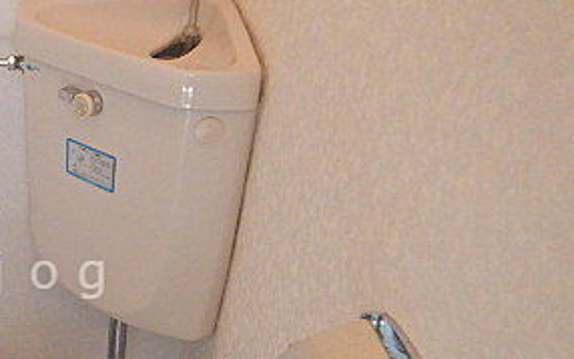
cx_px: -22
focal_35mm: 57
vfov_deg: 22.5
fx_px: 892
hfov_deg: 32.3
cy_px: 275
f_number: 2.8
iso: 125
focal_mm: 4.3
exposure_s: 1/40
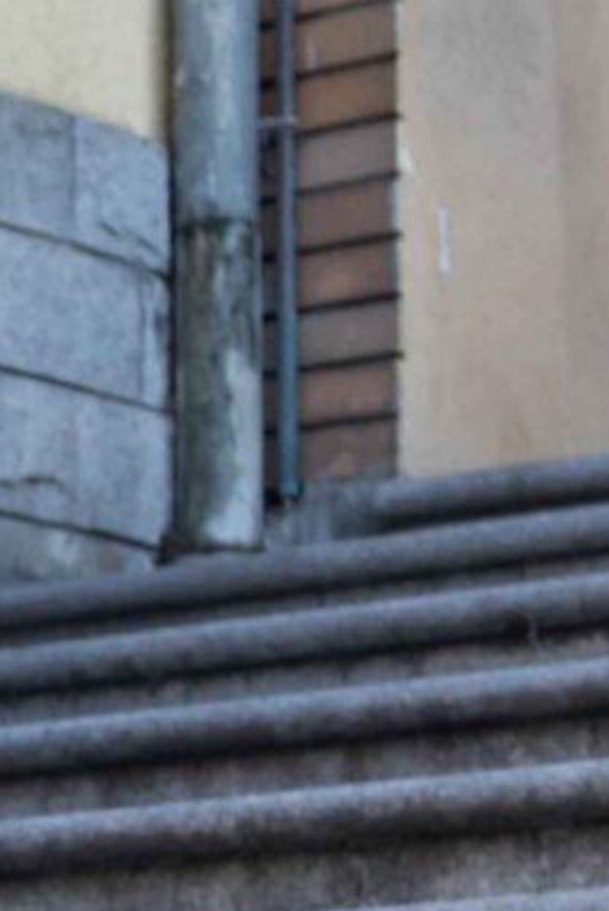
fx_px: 5573
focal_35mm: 220
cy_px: 717
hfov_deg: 6.0
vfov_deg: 9.3
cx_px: -947
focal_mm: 36
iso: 500
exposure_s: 1/200
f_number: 5.6
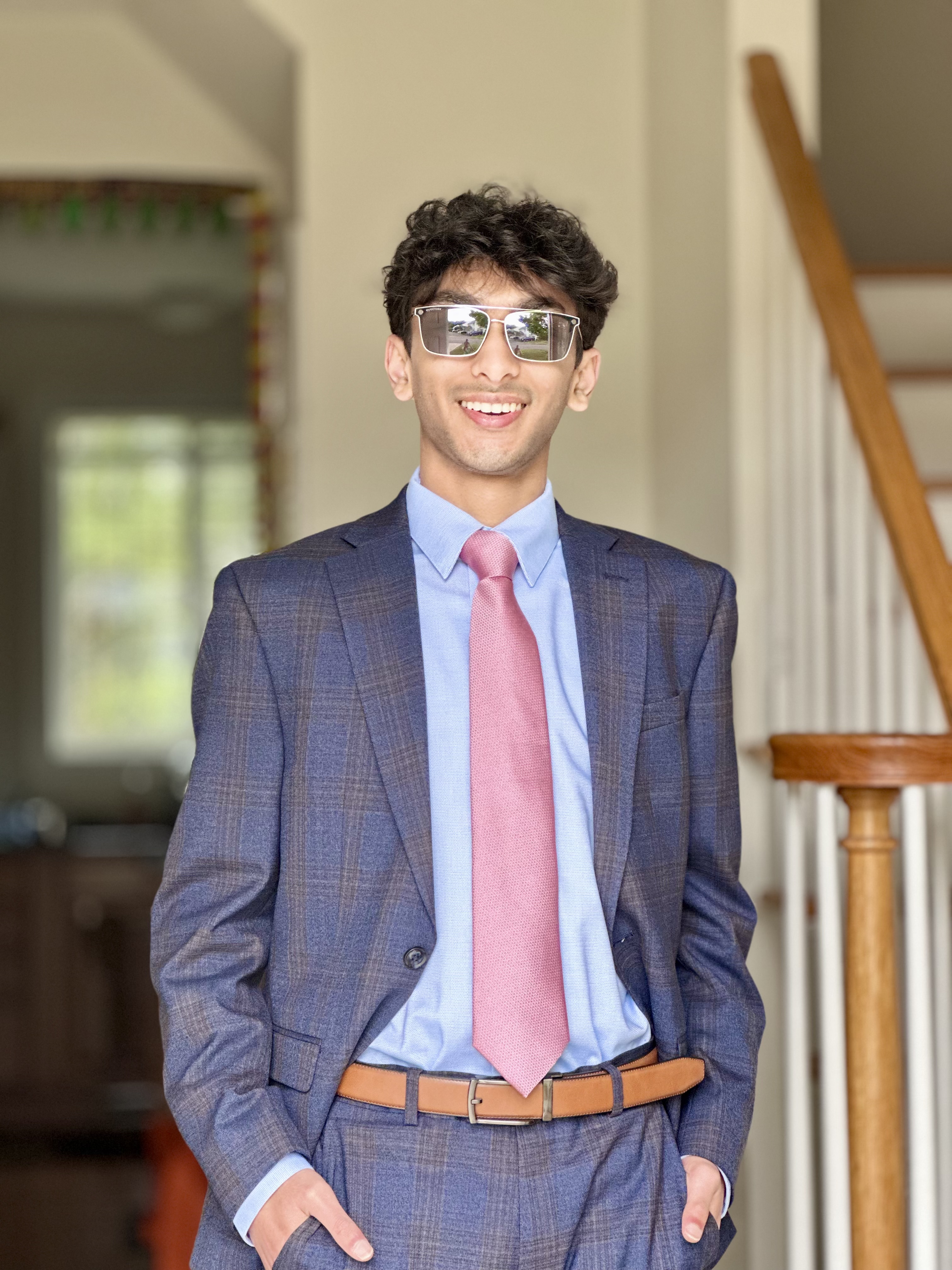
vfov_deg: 25.3
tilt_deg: +2.9
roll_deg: +2.5
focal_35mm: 77
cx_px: 476
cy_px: 635
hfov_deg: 19.1
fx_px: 2824
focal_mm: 9
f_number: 2.8
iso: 200
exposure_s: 1/121
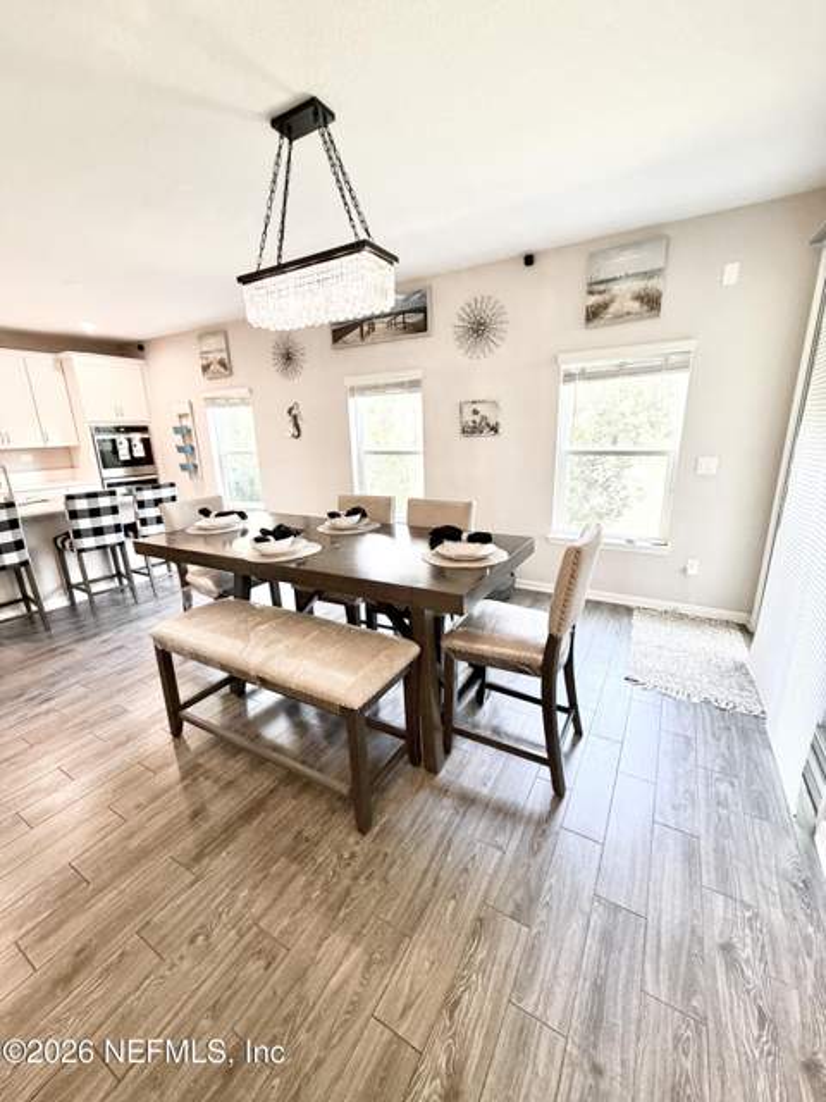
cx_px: 413
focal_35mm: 14
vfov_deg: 102.1
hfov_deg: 85.7
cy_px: 551
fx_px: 445
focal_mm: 2.22
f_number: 2.2
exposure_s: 1/60
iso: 250
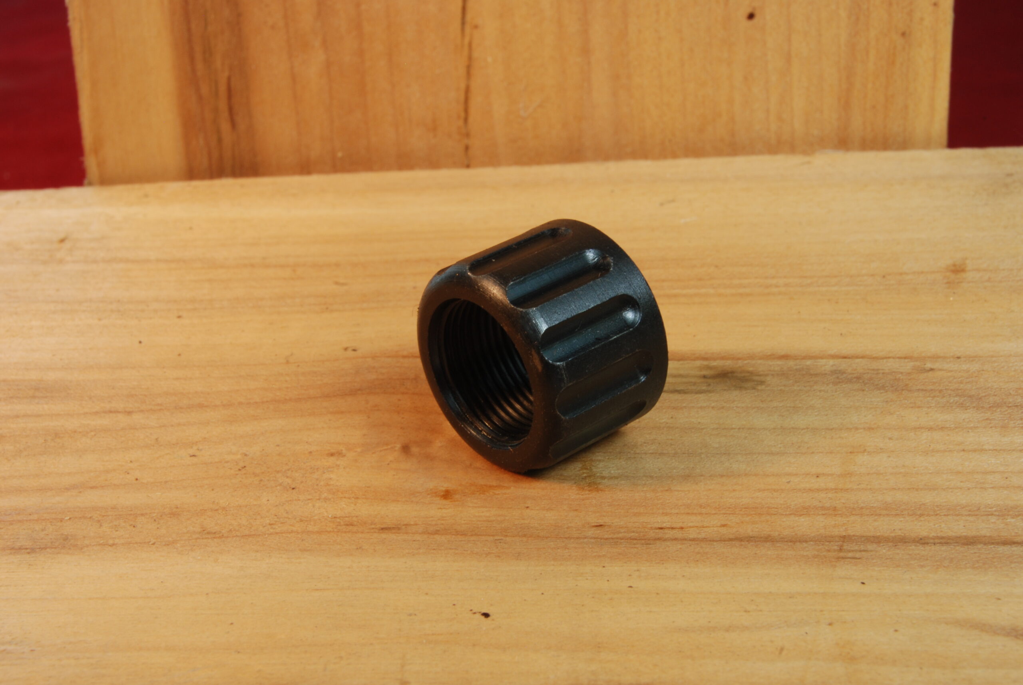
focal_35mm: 60
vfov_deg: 22.7
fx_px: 1707
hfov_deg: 33.4
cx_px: 512
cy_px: 342
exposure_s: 1/6
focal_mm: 40
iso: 200
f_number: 20
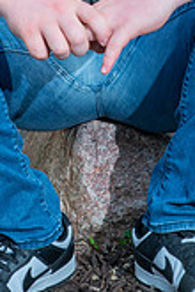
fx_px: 1243
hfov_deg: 9.0
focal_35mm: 153
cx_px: 82
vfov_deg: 13.1
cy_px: -57
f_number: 11
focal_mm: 56
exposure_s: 1/160
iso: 320
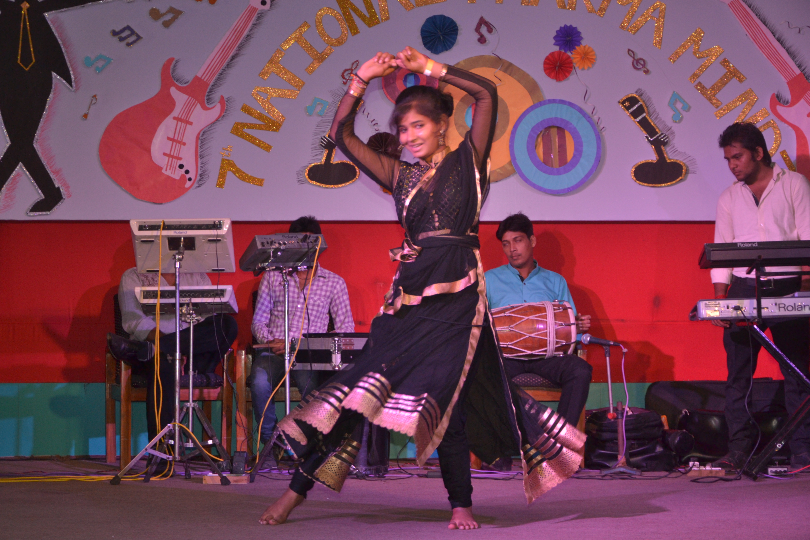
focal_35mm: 75
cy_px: 270
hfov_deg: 27.0
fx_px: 1687
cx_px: 405
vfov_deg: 18.2
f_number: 5
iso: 800
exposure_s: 1/125
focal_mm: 50
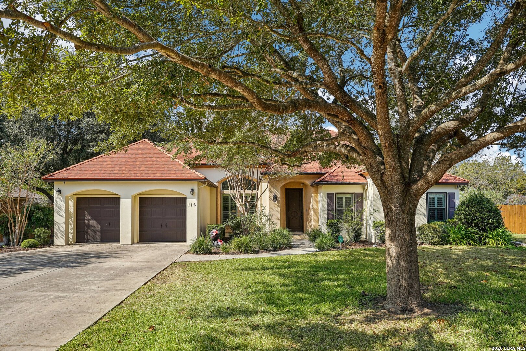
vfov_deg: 49.6
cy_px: 176
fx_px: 380
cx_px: 263
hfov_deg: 69.4
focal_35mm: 26
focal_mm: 26
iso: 100
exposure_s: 1/160
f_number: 8
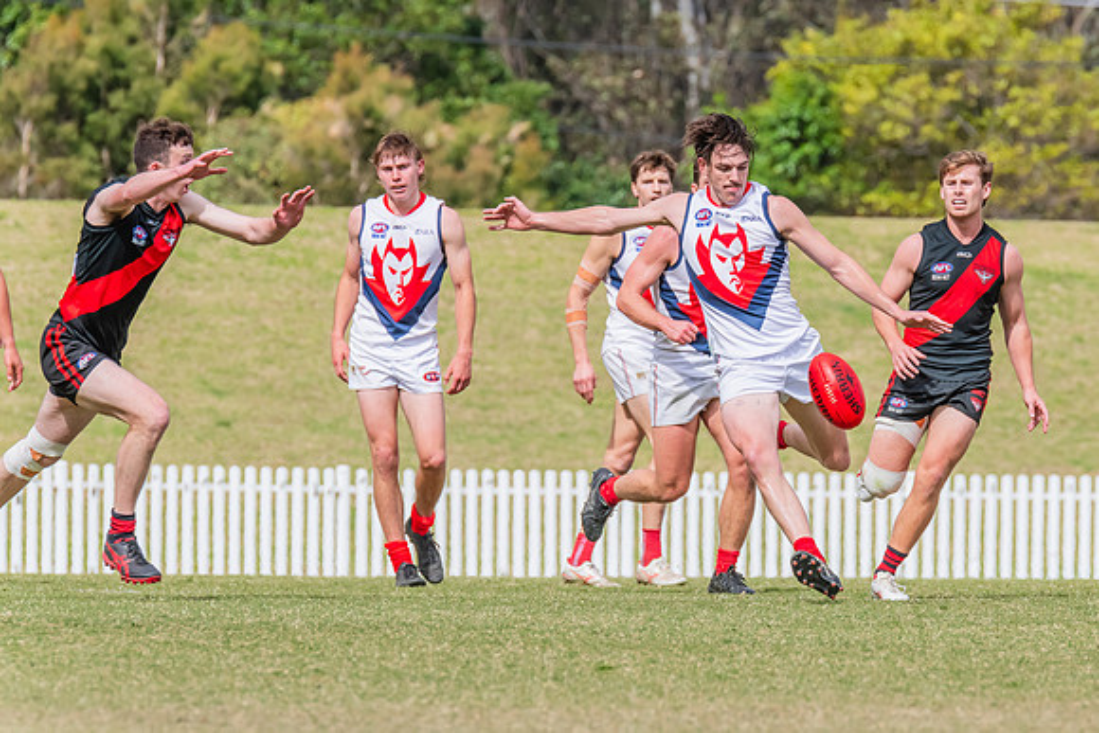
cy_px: 268
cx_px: 779
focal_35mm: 608
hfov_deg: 3.4
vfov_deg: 2.3
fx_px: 18565
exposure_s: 1/1250
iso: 800
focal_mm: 420
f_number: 11
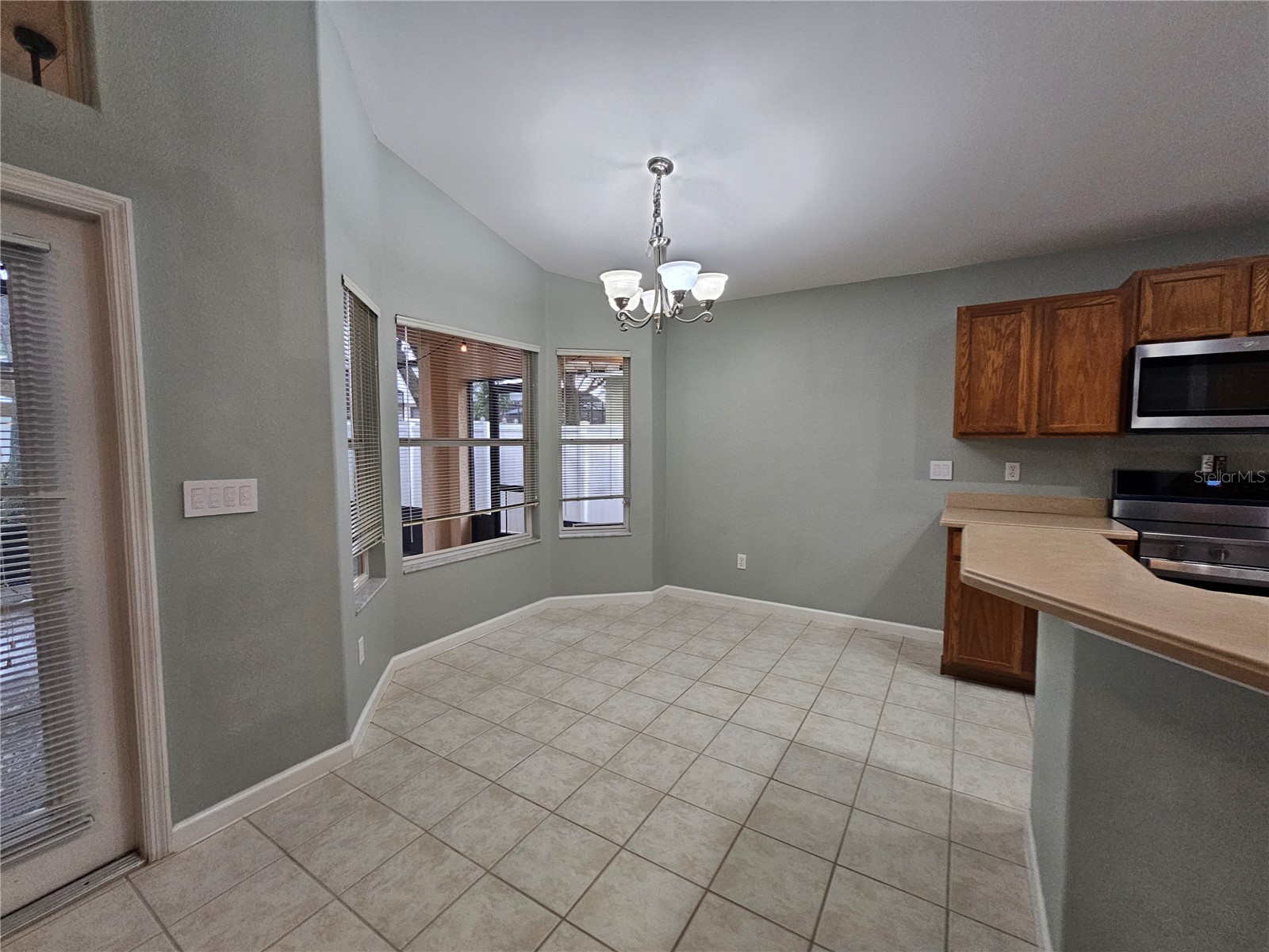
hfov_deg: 106.2
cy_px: 476
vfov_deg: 89.9
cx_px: 634
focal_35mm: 13
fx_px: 477
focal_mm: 2.2
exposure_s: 1/60
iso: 160
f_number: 2.2
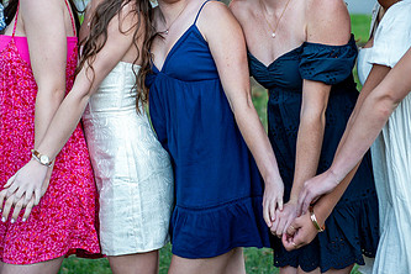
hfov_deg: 16.8
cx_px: 180
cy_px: 51
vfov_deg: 11.2
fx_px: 1393
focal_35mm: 122
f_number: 2.8
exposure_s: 1/500
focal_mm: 70
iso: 1250
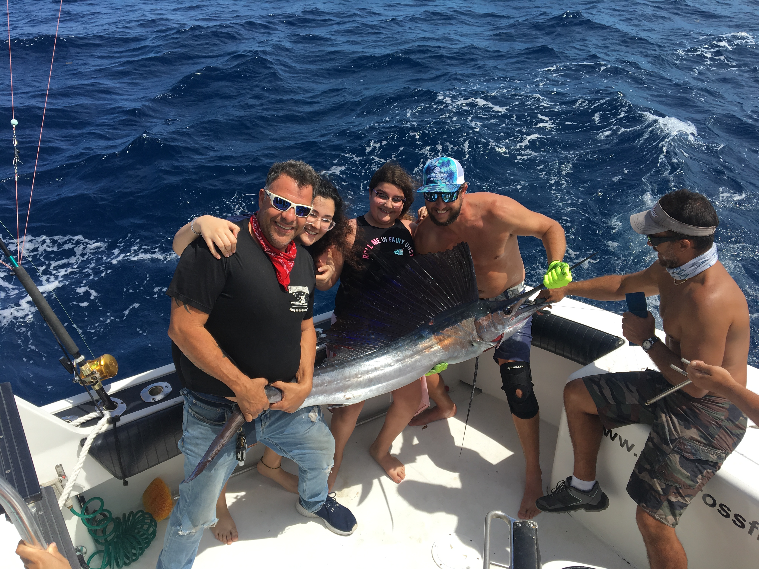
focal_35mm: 29
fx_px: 636
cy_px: 284
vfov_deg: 48.2
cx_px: 380
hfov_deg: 61.7
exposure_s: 1/1603
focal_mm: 4.15
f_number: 2.2
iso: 25
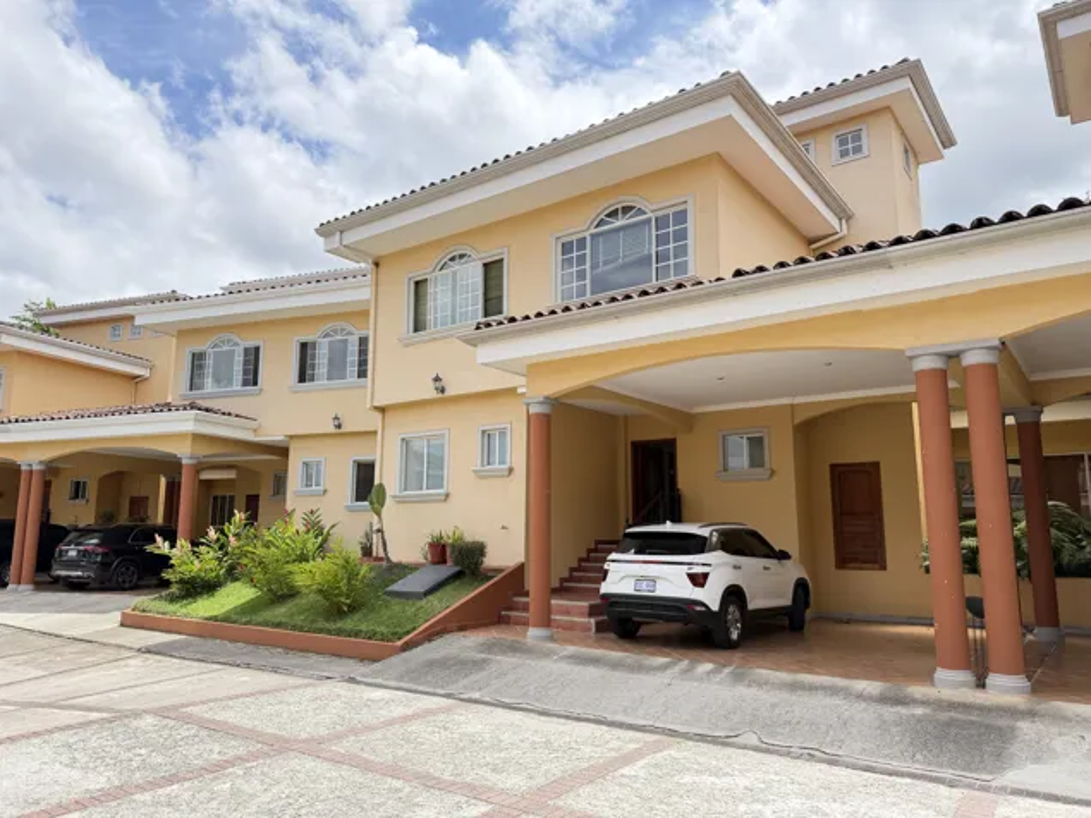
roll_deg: +0.0
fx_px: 756
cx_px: 546
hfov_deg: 71.6
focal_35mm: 24
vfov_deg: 56.8
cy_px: 409
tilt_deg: +8.7
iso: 100
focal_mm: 6.76
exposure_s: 1/1812
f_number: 1.78
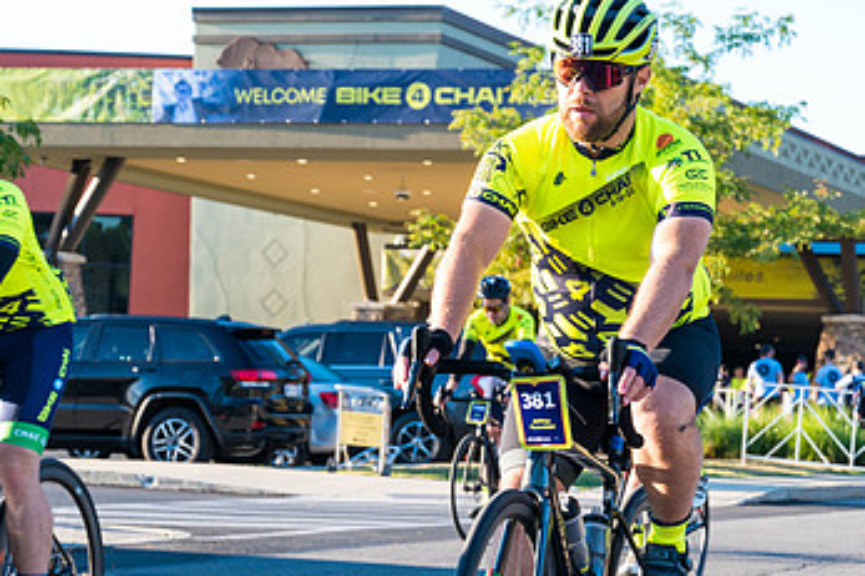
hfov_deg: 17.5
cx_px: 543
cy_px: 314
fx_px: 2810
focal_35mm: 117
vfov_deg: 11.7
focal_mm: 70
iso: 400
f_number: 6.3
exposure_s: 1/250
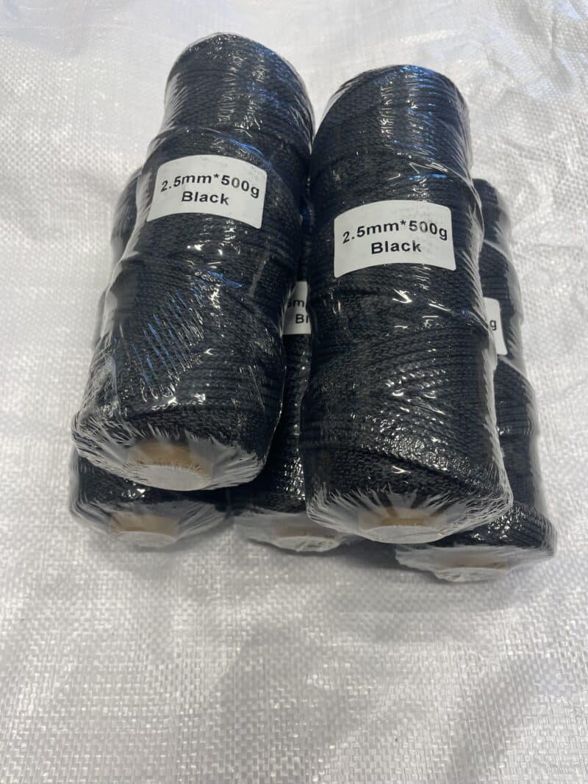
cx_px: 294
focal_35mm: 26
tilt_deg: -63.5
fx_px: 589
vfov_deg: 67.3
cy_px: 392
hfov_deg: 53.1
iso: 80
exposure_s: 1/100
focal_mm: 4.2
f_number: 1.6
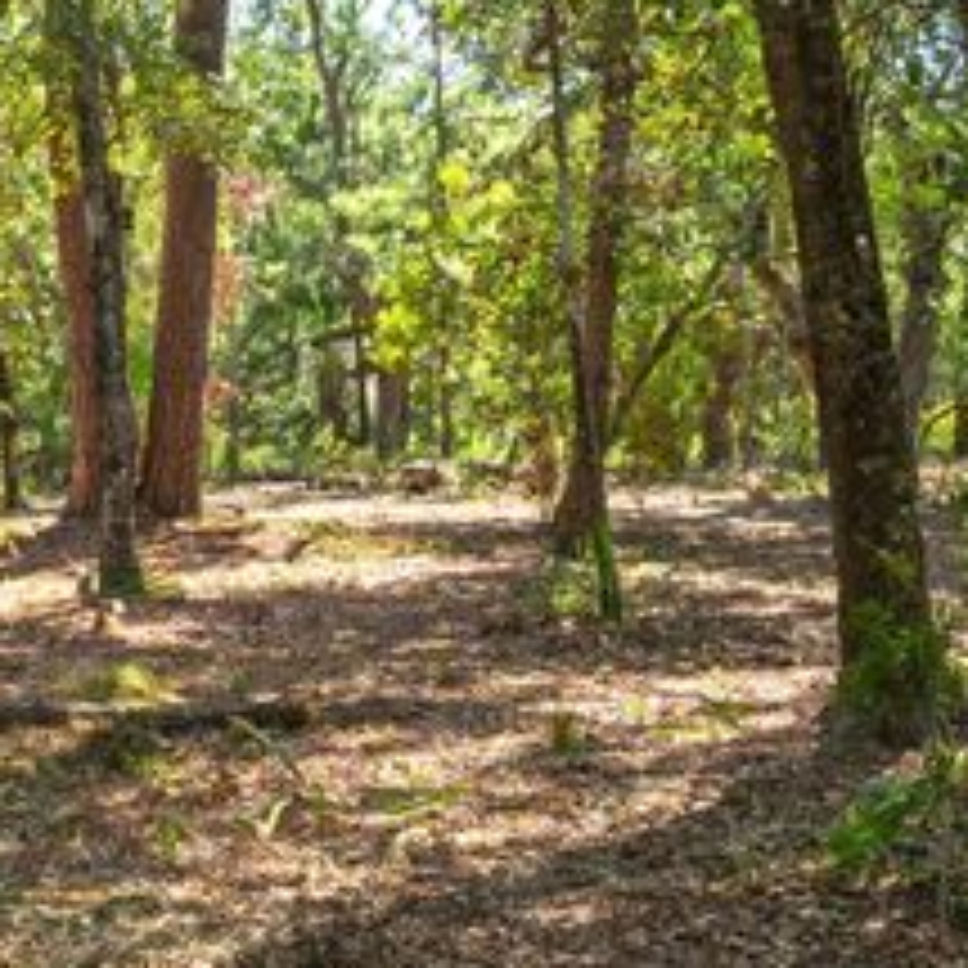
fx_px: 2183
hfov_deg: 23.6
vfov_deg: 25.0
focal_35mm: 69
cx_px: -63
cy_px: 425
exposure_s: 1/250
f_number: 7.1
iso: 400
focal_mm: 35
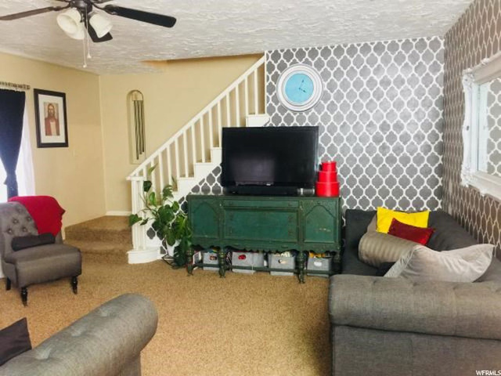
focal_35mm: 29
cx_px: 250
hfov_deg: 61.7
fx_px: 420
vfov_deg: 48.2
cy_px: 188
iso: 125
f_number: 2.2
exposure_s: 1/8
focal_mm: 4.15
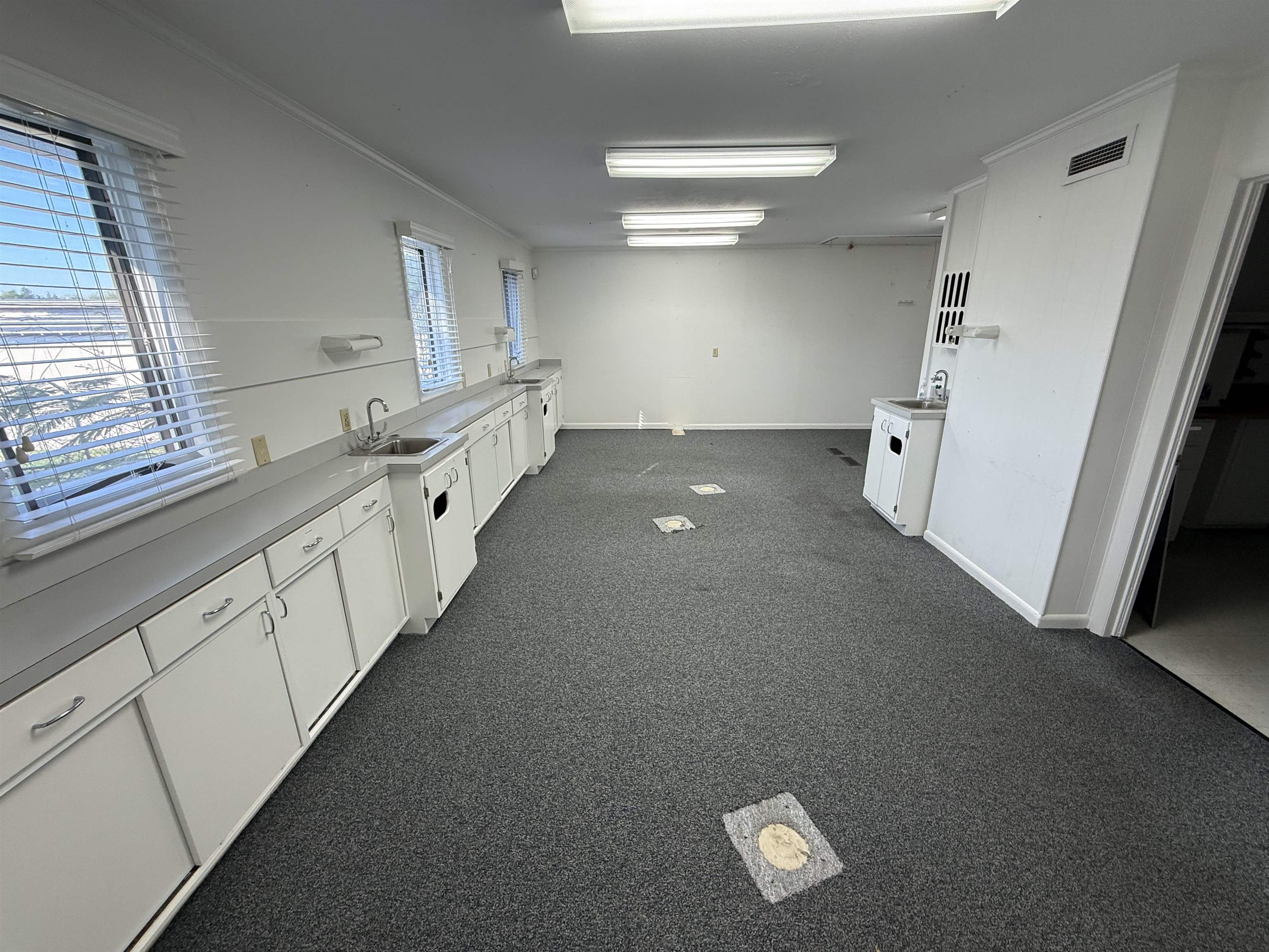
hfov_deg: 102.1
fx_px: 513
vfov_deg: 85.7
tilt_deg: -15.8
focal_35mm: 14
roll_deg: +1.1
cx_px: 634
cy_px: 476
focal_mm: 2.22
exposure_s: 1/120
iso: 100
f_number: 2.2
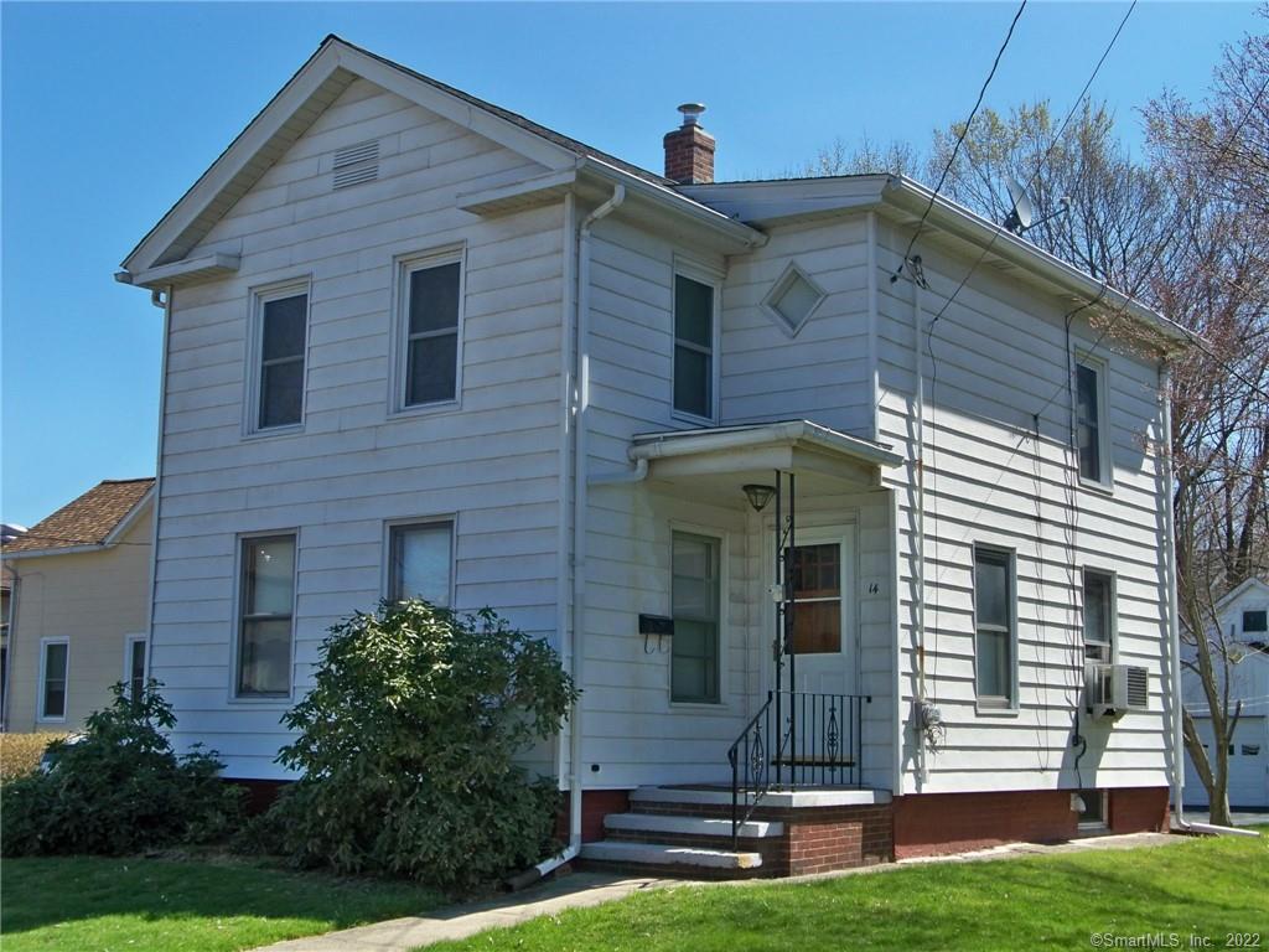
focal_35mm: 50
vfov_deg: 29.1
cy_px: 476
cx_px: 634
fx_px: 1833
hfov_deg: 38.2
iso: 64
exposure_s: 1/400
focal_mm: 8.8
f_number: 3.8
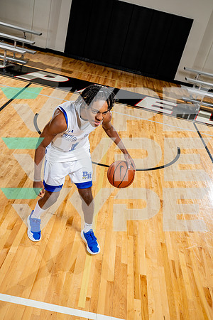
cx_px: 106
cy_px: 160
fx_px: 311
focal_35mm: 35
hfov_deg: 37.9
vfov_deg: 54.4
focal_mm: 35
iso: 250
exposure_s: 1/250
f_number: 8
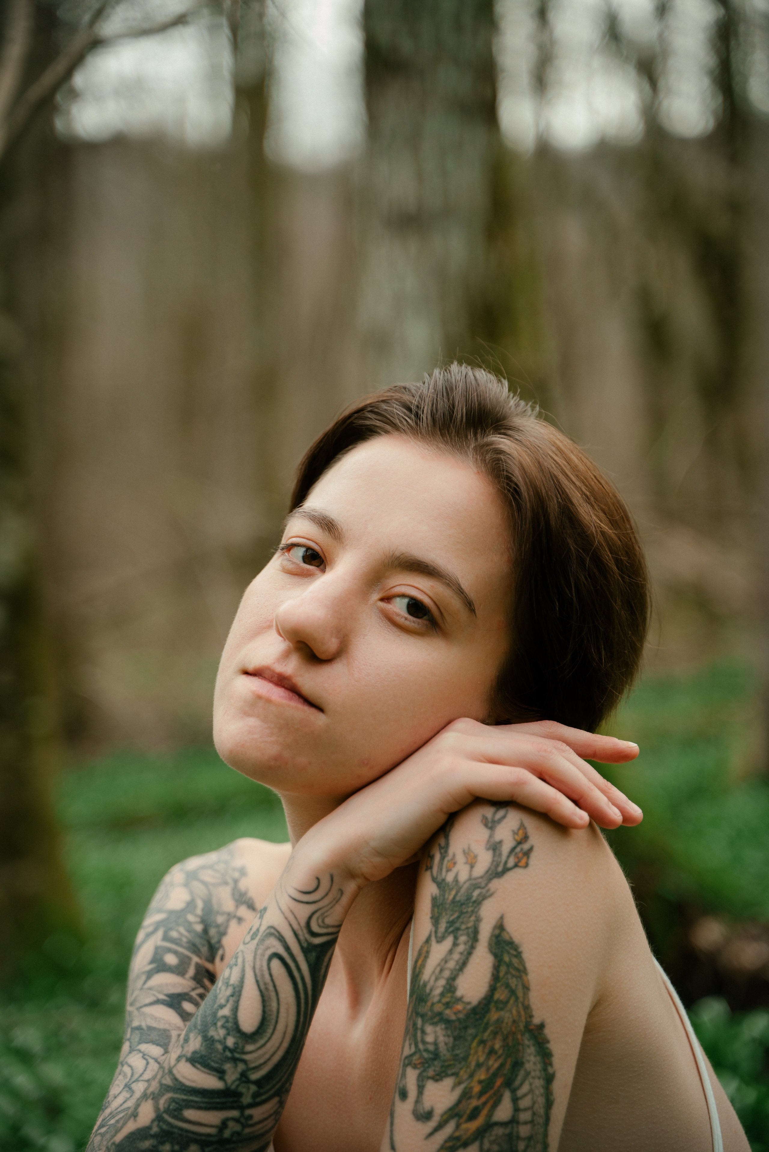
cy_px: 576
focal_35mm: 75
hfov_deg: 18.2
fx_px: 2402
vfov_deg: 27.0
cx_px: 384
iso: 80
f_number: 2.8
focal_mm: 75
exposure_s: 1/160
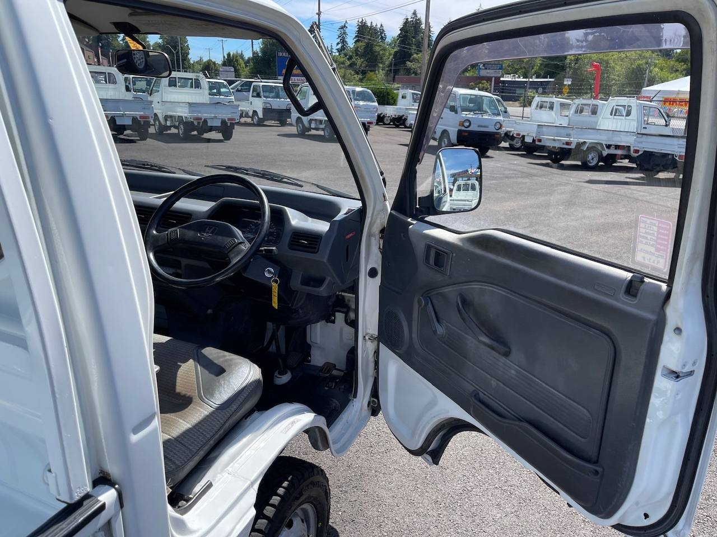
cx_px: 358
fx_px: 518
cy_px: 268
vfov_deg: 54.9
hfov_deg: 69.4
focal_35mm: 25
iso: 32
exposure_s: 1/1403
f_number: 1.6
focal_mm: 5.1
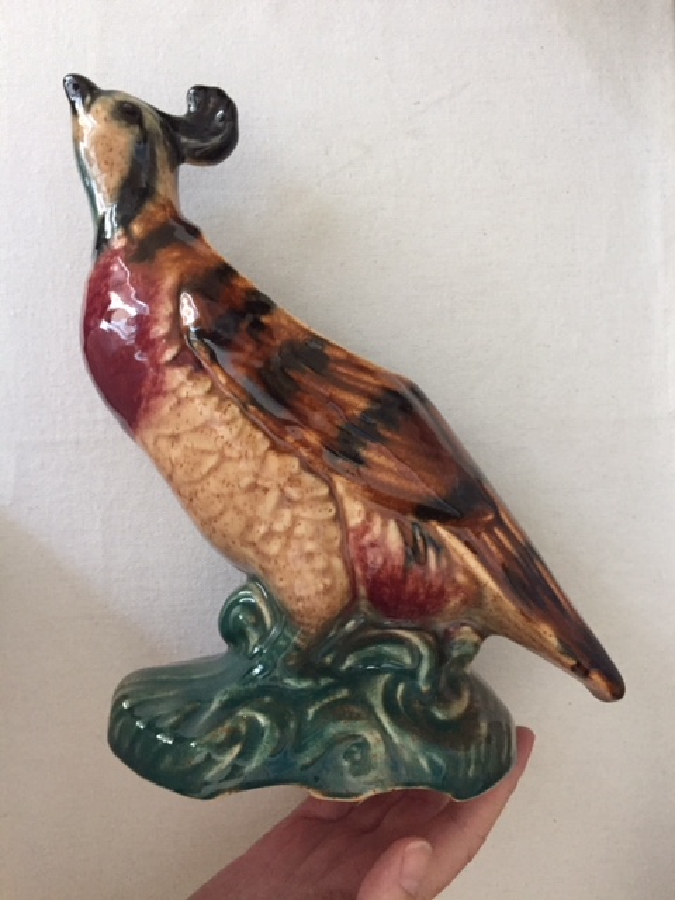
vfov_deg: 61.7
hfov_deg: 48.2
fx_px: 754
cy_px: 450
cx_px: 338
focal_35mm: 29
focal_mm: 4.15
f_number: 2.2
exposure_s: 1/24
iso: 250
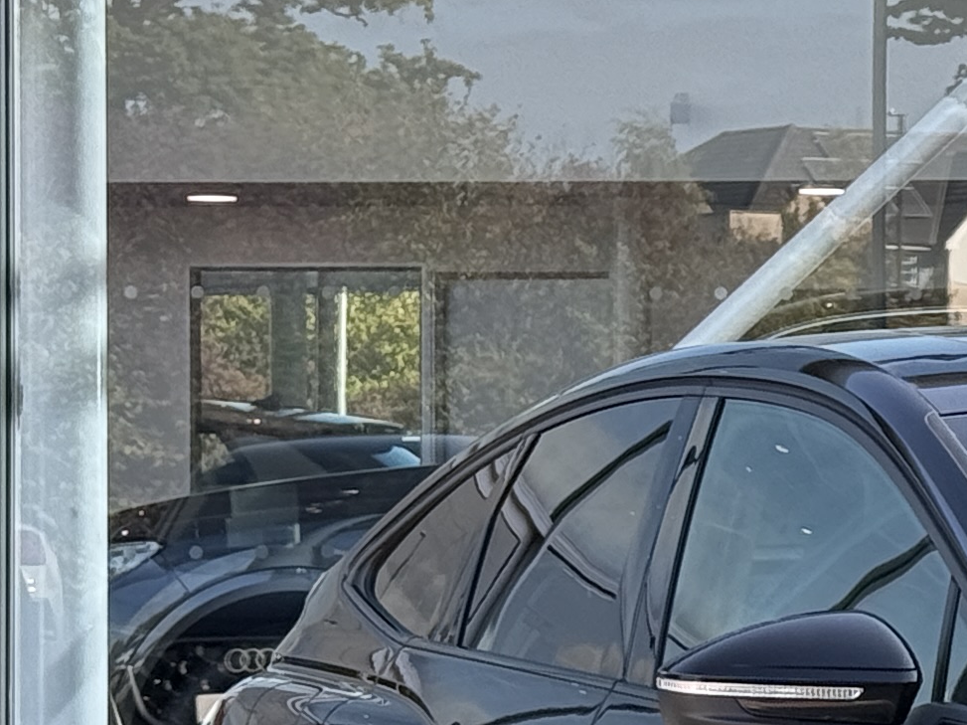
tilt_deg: +2.0
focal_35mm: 199
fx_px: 5557
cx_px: 1519
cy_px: 526
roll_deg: +0.1
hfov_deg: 9.6
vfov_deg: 7.5
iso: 64
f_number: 1.78
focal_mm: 6.76
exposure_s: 1/592
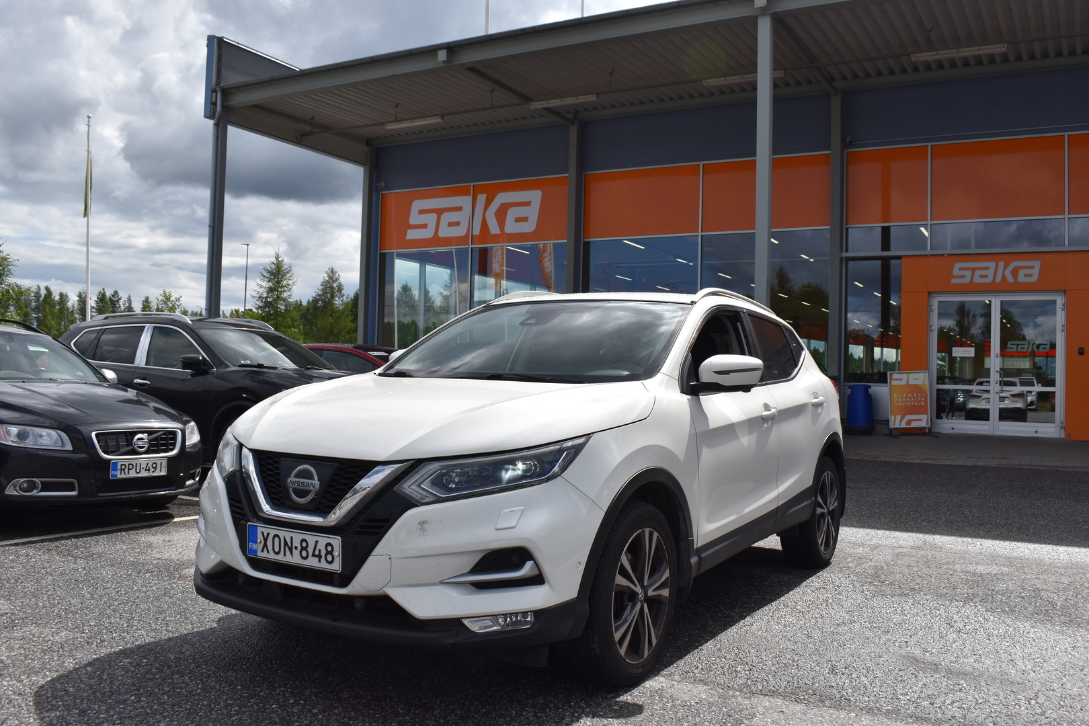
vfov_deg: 41.7
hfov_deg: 59.5
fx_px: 953
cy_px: 363
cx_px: 544
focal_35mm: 32
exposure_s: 1/1000
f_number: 9.5
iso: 200
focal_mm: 21
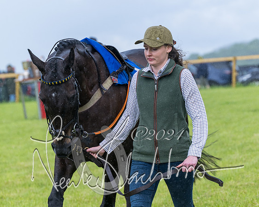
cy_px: 71
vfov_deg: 8.7
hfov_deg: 10.9
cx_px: 130
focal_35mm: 178
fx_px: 1362
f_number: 4
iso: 400
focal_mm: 120
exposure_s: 1/2000
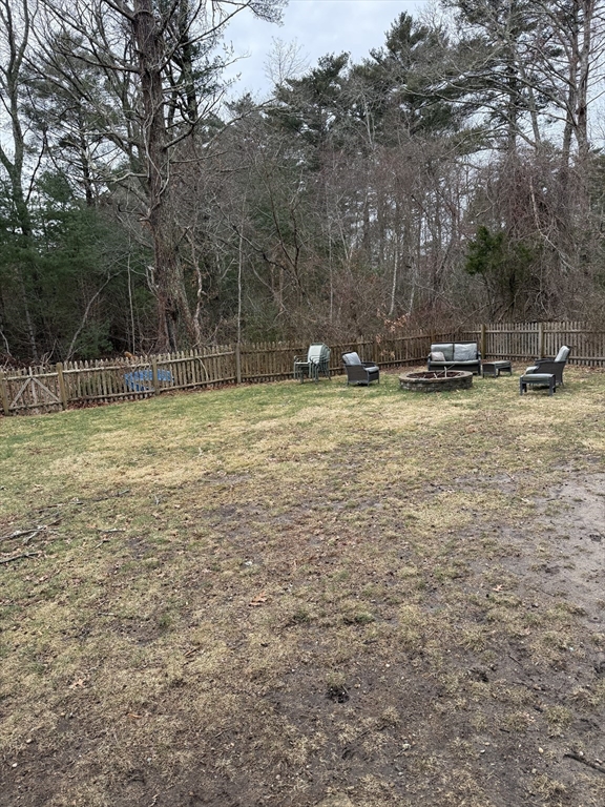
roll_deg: +4.4
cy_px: 404
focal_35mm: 24
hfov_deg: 56.8
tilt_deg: -9.5
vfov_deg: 71.6
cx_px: 302
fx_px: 559
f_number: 1.78
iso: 100
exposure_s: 1/772
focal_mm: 6.76
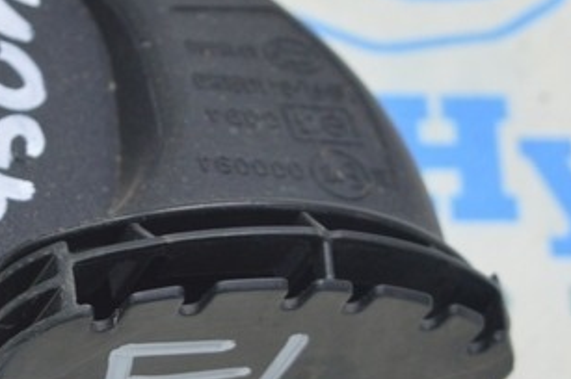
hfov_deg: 10.8
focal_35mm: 190
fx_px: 3010
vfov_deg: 7.2
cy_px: 205
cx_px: 65
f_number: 5.6
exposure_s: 1/20
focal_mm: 38
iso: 400
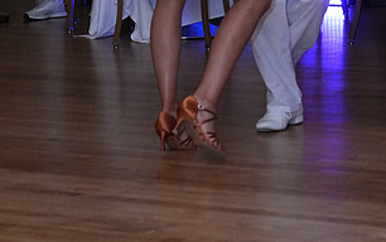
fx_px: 1727
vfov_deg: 7.9
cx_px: 231
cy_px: -93
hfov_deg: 12.7
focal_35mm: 164
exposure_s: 1/200
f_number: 5.6
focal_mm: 57
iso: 5000
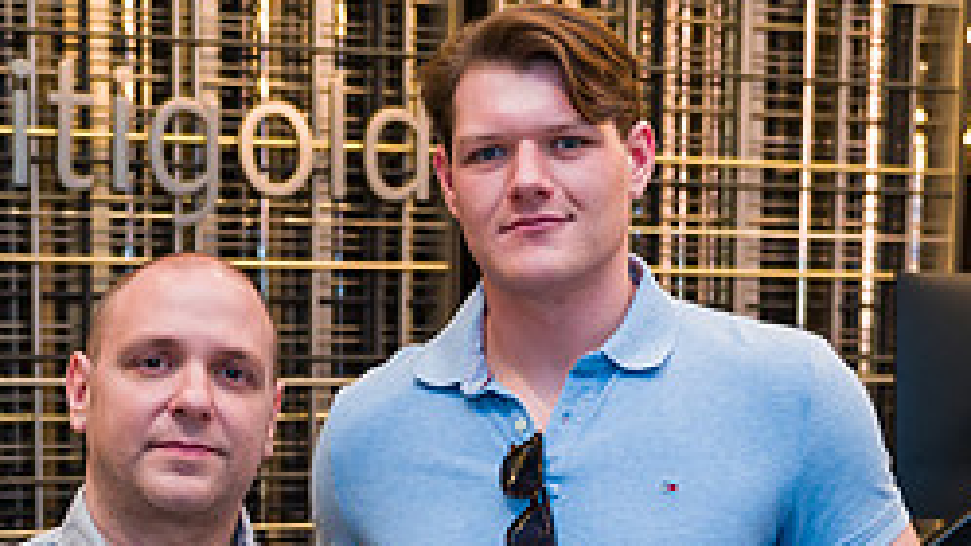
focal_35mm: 78
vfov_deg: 15.1
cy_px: 577
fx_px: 2008
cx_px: 343
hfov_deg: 27.1
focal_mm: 32
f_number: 3.2
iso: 400
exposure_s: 1/200
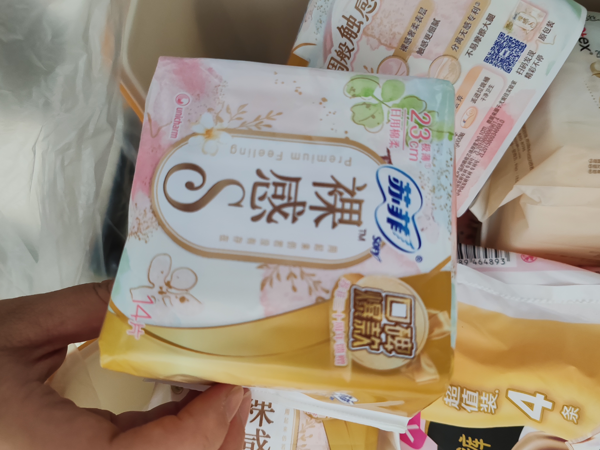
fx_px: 468
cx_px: 300
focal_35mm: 27
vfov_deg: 51.4
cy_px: 225
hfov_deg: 65.3
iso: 2500
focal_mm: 6.12
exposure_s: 1/33
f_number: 1.9
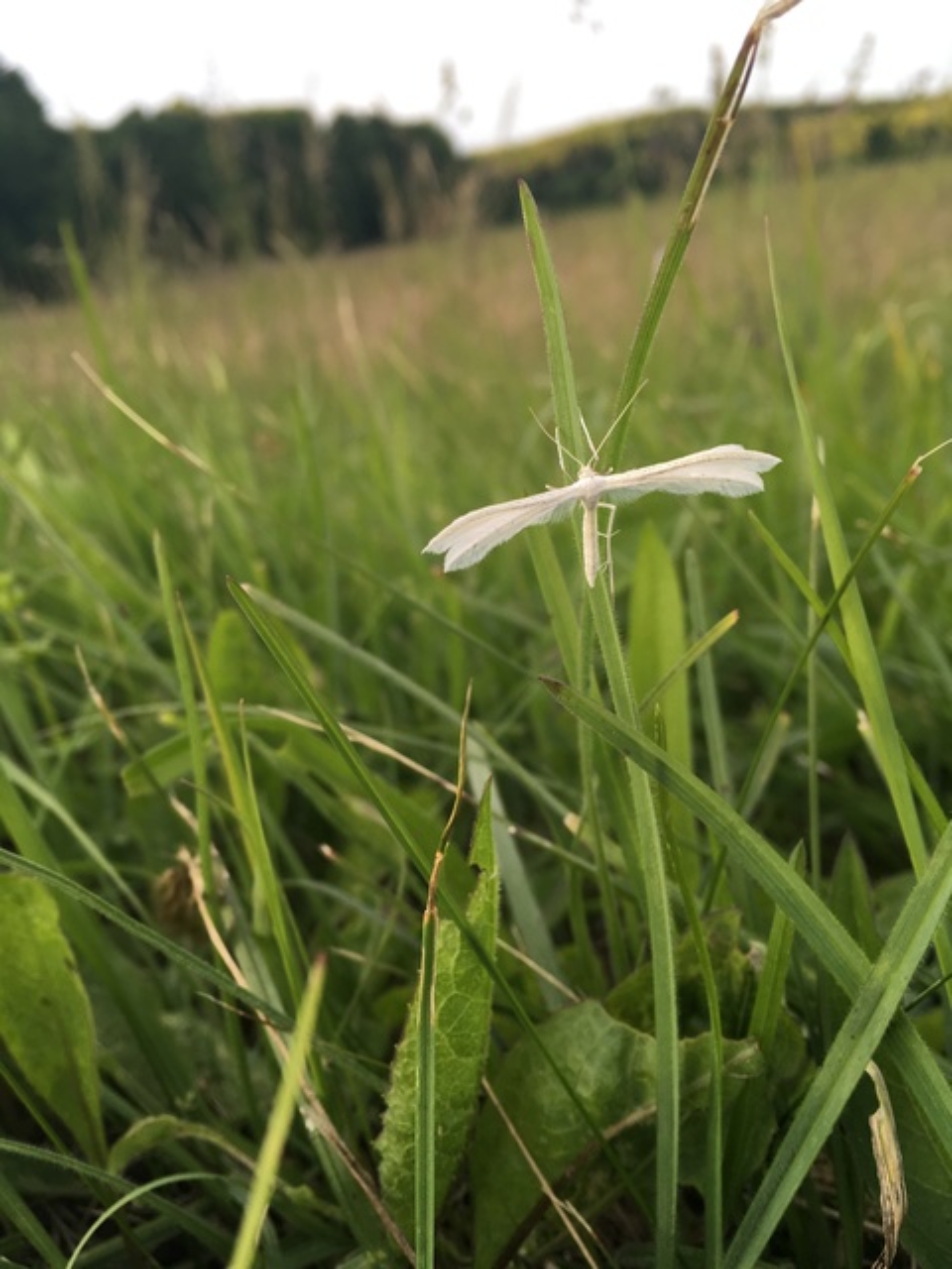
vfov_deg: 61.7
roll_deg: +9.1
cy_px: 634
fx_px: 1063
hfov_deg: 48.2
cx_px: 476
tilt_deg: -18.8
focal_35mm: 29
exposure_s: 1/100
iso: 32
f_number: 2.2
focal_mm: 4.15
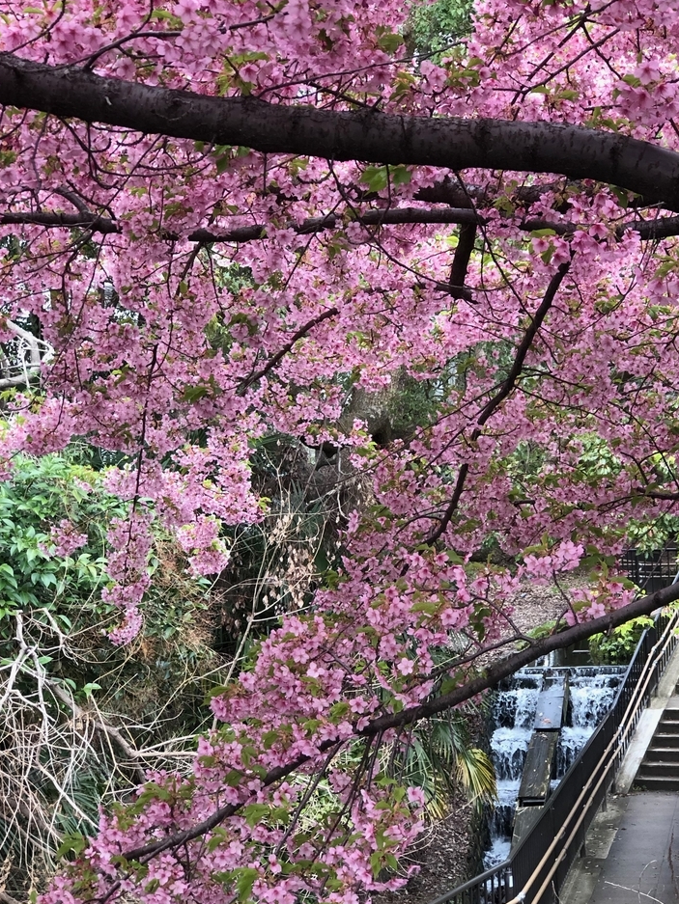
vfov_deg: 26.7
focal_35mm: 73
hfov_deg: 20.1
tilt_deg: +1.8
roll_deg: +1.7
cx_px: 422
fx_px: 1909
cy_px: 485
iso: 125
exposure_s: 1/120
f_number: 2.8
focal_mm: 6.6
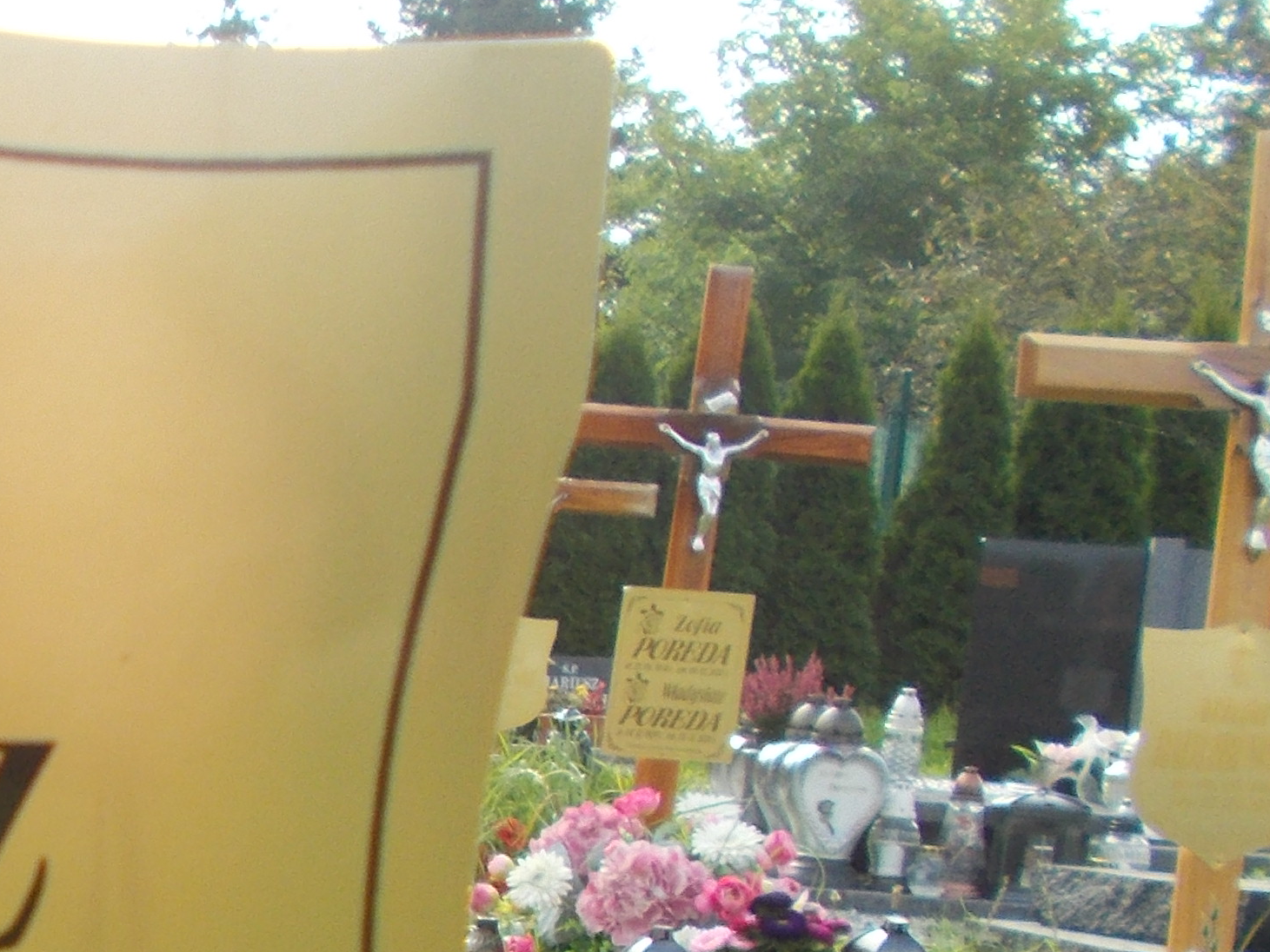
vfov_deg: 17.5
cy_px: 1015
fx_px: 3009
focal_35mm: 82
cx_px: -547
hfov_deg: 20.8
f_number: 3.2
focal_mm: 4.6
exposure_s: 1/320
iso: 80
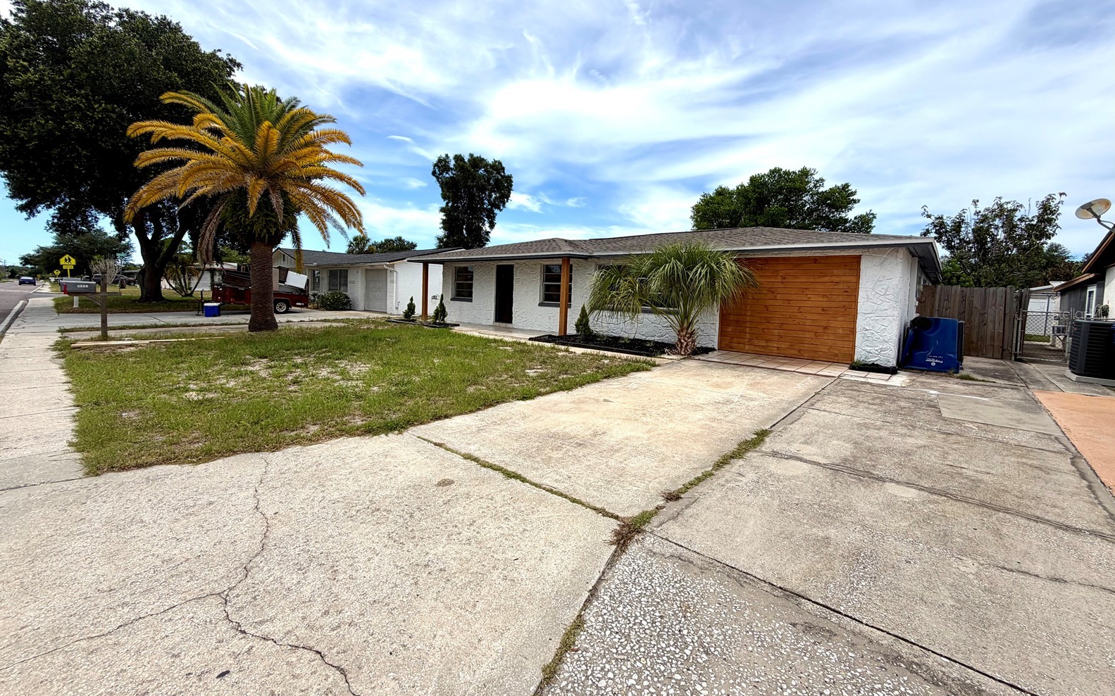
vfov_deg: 74.6
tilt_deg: -2.7
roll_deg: -1.5
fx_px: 456
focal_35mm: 15
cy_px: 313
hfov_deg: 101.5
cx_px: 554
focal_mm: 2.22
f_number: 2.2
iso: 20
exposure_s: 1/1339
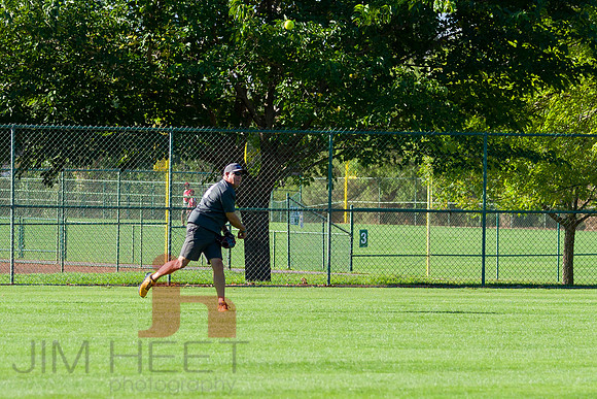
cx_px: 238
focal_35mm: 309
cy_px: 207
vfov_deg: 4.5
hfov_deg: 6.7
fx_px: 5118
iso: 400
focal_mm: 125
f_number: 5.6
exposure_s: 1/1250
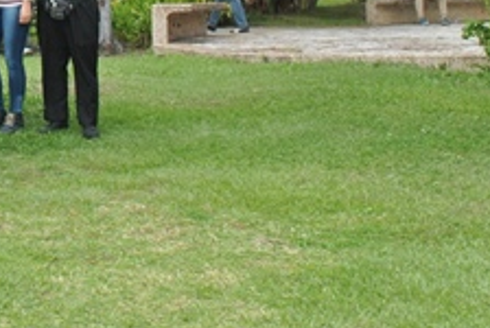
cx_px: -105
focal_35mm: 107
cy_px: -230
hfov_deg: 18.1
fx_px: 1458
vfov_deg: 12.0
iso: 100
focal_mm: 20
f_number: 6.3
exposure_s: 1/160
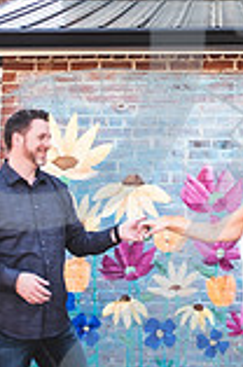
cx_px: 217
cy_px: 108
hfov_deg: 19.3
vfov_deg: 29.0
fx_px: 702
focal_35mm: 69
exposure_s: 1/400
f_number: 2.8
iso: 100
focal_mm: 24
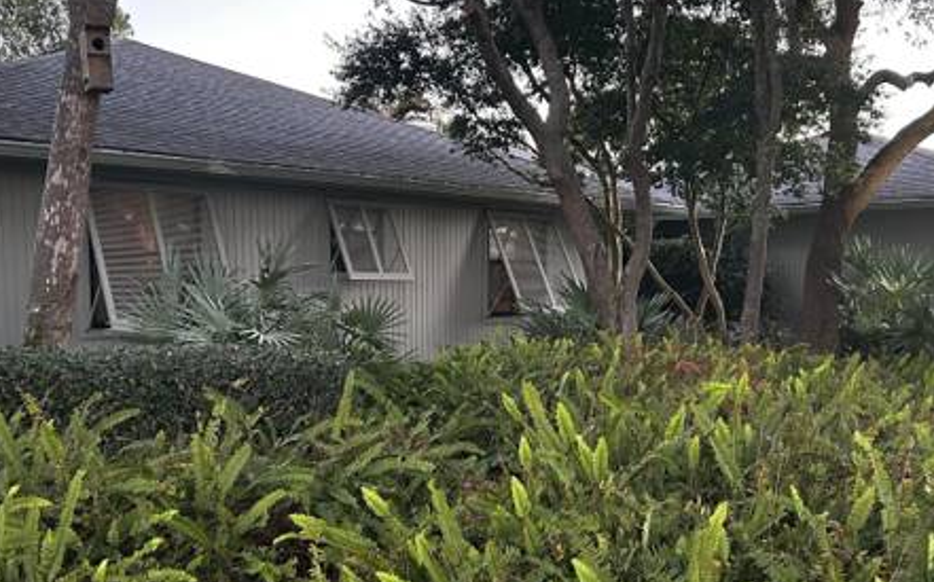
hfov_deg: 49.2
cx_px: 529
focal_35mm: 40
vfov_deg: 31.7
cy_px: 378
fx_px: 1018
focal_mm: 5.7
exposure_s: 1/60
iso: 500
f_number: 1.5
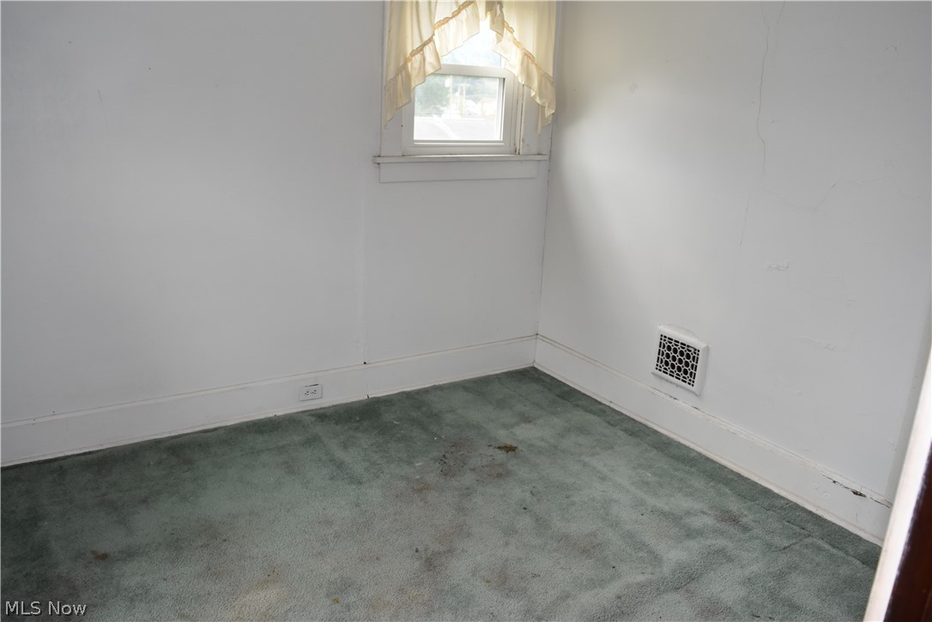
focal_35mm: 27
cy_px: 311
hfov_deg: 67.4
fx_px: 699
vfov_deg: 47.9
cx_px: 466
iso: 720
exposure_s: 1/125
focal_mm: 18
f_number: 5.6
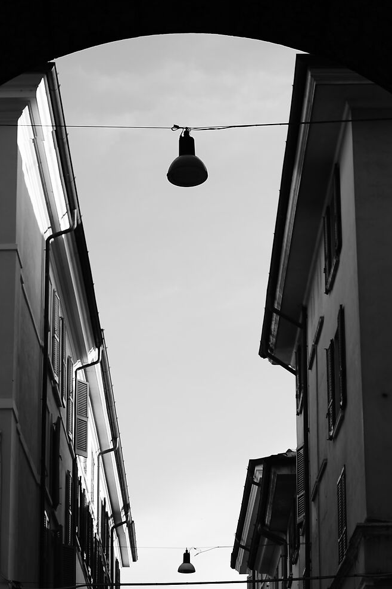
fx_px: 1389
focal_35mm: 85
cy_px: 641
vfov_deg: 22.6
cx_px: 167
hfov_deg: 16.1
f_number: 4
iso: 100
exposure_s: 1/400
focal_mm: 35
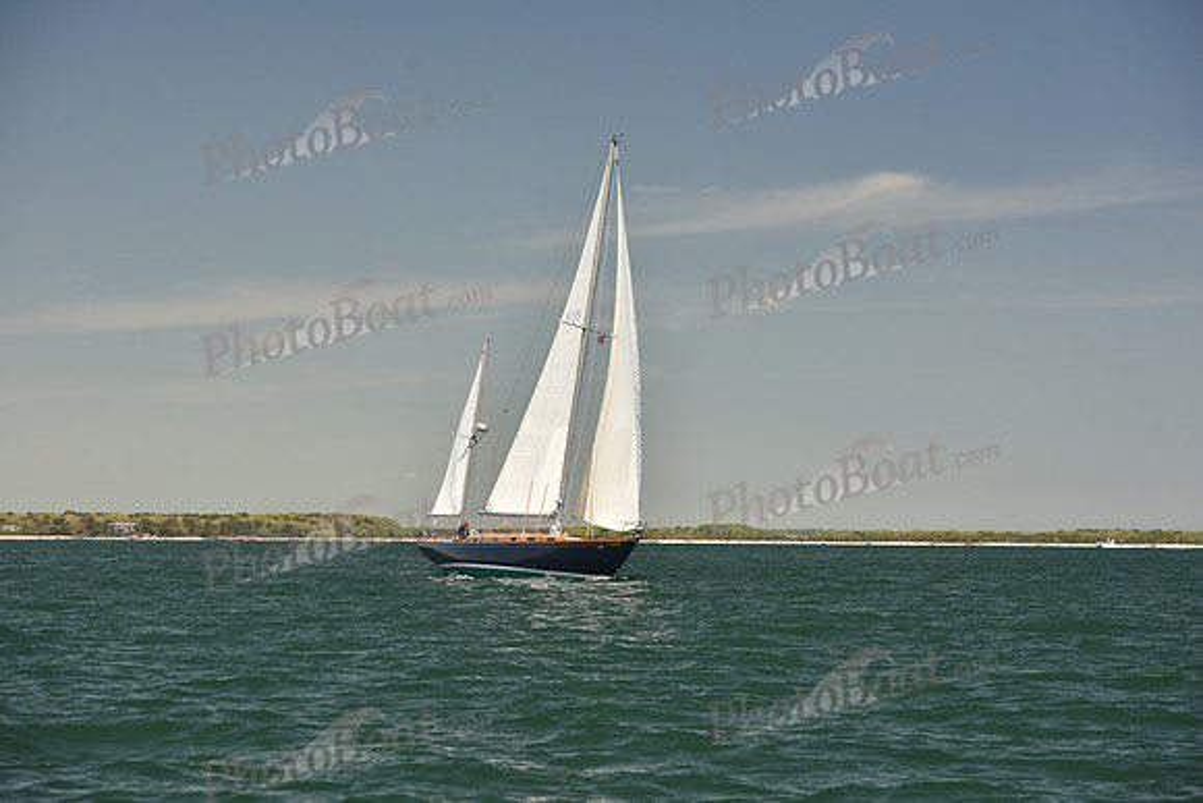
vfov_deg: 13.7
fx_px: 3342
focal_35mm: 100
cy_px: 402
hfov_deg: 20.4
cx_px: 602
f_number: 5.6
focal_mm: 100
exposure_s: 1/800
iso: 250
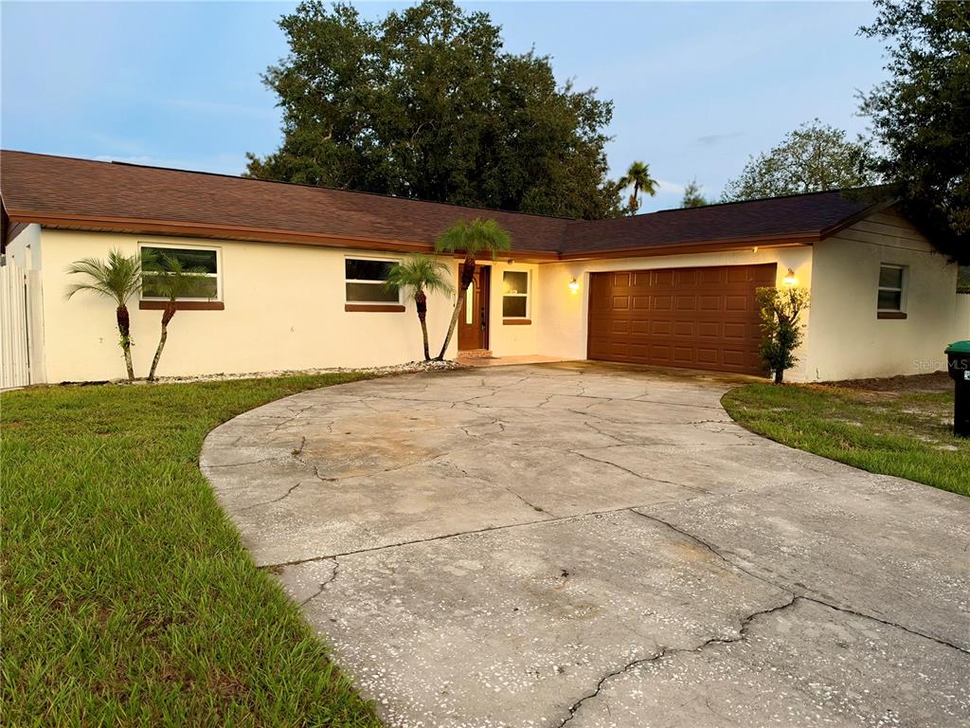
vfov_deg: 56.8
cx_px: 485
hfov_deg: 71.6
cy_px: 364
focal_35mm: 24
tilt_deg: -5.3
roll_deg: -0.8
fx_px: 673
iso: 400
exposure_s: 1/40
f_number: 1.48
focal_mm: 6.93
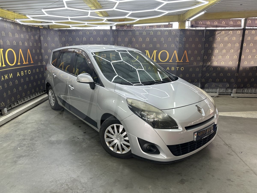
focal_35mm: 24
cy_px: 96
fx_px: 178
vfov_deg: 56.8
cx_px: 128
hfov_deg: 71.6
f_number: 1.78
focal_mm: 6.86
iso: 100
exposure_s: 1/121
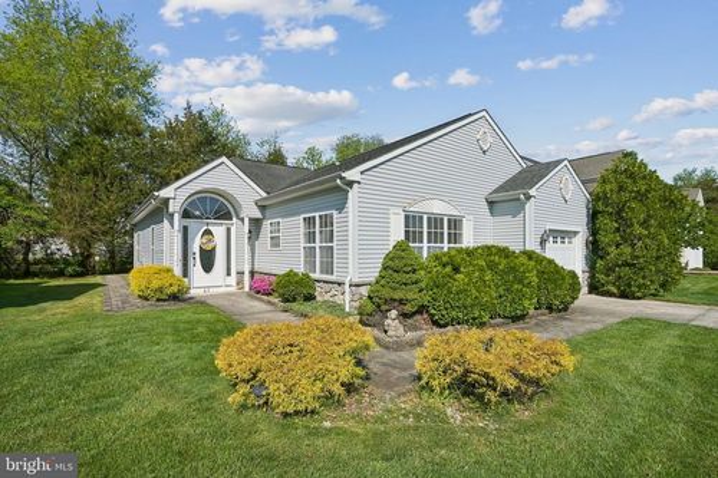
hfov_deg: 95.0
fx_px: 329
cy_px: 239
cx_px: 359
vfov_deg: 72.0
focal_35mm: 16
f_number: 11
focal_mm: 16.5
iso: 400
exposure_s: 1/1250
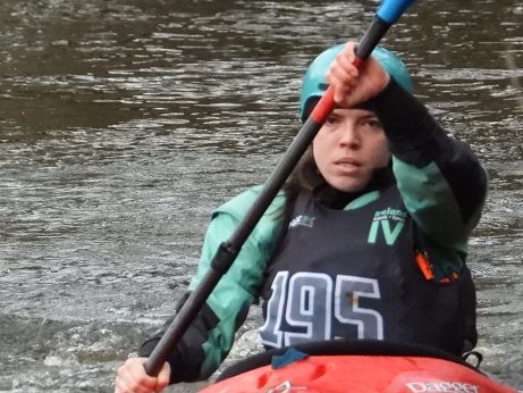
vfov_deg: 1.1
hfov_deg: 1.5
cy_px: 331
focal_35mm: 1301
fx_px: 19661
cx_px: 182
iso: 1600
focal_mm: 135
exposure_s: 1/400
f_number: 5.6
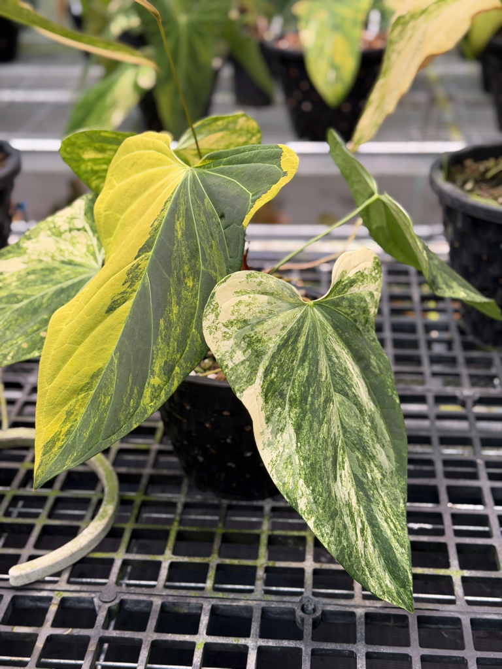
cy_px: 334
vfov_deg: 39.7
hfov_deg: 30.3
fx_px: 928
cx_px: 251
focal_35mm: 48
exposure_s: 1/538
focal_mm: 6.76
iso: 64
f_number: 1.78
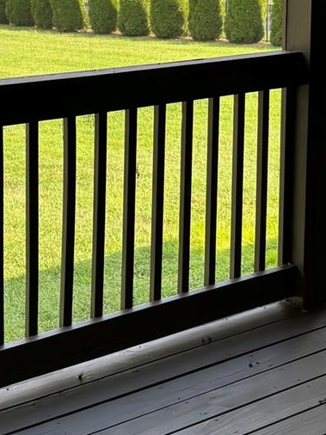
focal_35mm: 79
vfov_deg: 24.4
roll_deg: +0.4
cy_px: 97
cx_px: 175
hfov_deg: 18.6
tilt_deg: -10.2
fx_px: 993
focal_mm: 5.96
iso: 40
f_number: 1.6
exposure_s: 1/242
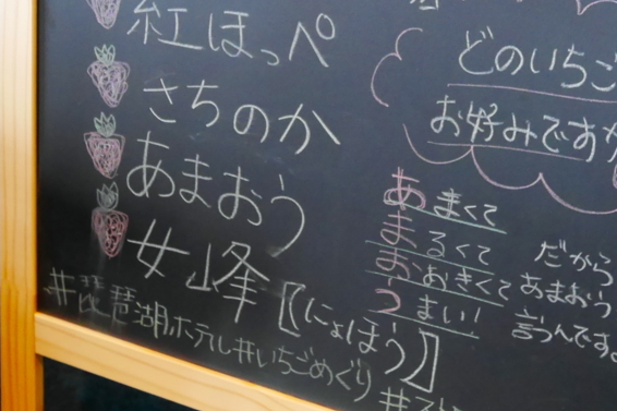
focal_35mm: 64
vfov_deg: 20.7
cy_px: 25
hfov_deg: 31.2
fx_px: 1097
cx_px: 398
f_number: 3.5
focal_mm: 12
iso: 2000
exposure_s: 1/60
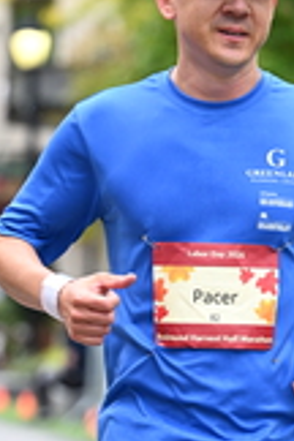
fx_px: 4067
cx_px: 282
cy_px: 414
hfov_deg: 4.1
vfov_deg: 6.2
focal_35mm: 332
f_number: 2.8
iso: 1250
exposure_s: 1/2000
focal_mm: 98
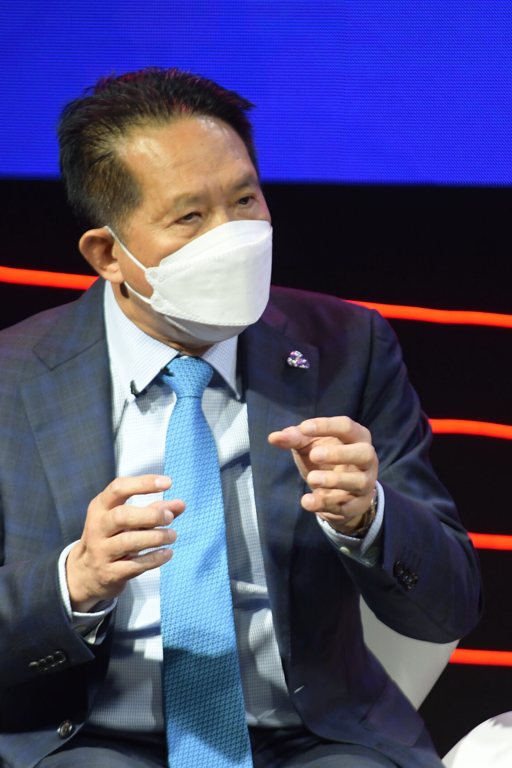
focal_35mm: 428
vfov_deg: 4.8
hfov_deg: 3.2
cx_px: 286
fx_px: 9128
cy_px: 384
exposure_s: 1/400
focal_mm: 190
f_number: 2.8
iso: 800
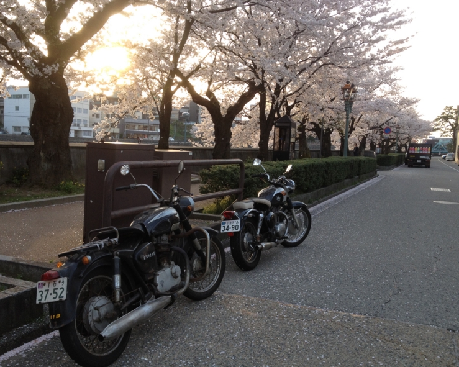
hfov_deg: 49.1
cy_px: 185
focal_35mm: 37
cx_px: 225
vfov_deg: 40.1
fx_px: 503
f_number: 2.4
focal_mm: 4.28
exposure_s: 1/211
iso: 64
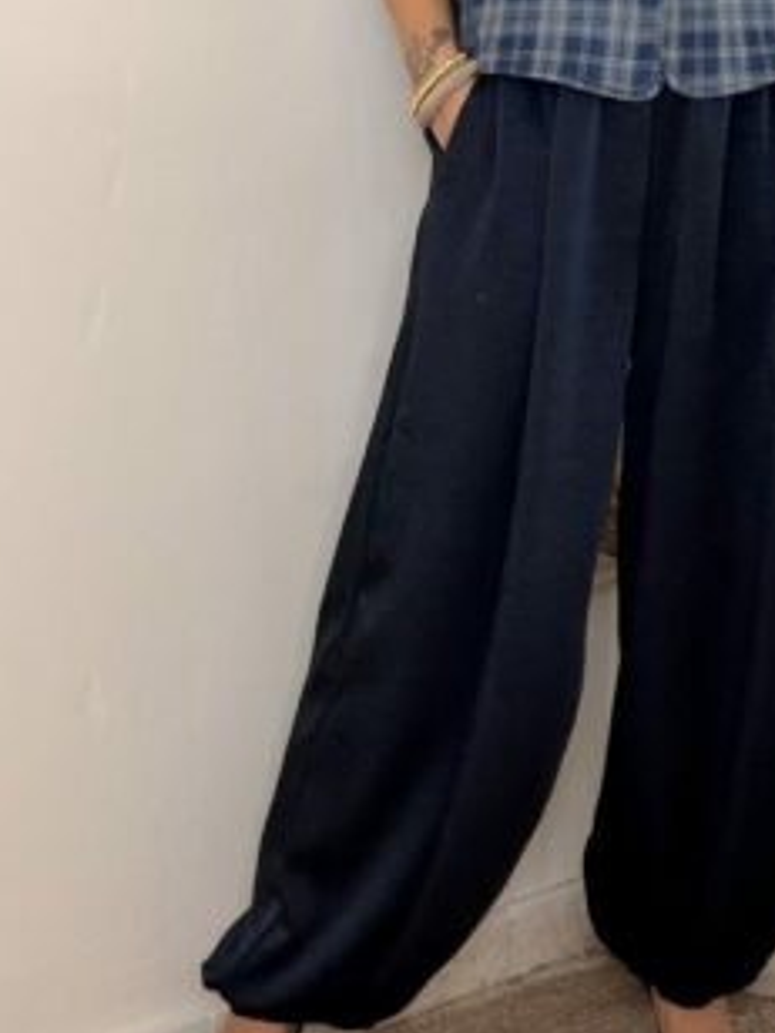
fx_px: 2328
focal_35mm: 78
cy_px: 47
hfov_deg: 18.9
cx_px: 490
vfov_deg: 24.1
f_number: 1.9
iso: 100
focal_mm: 2.71
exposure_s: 1/60
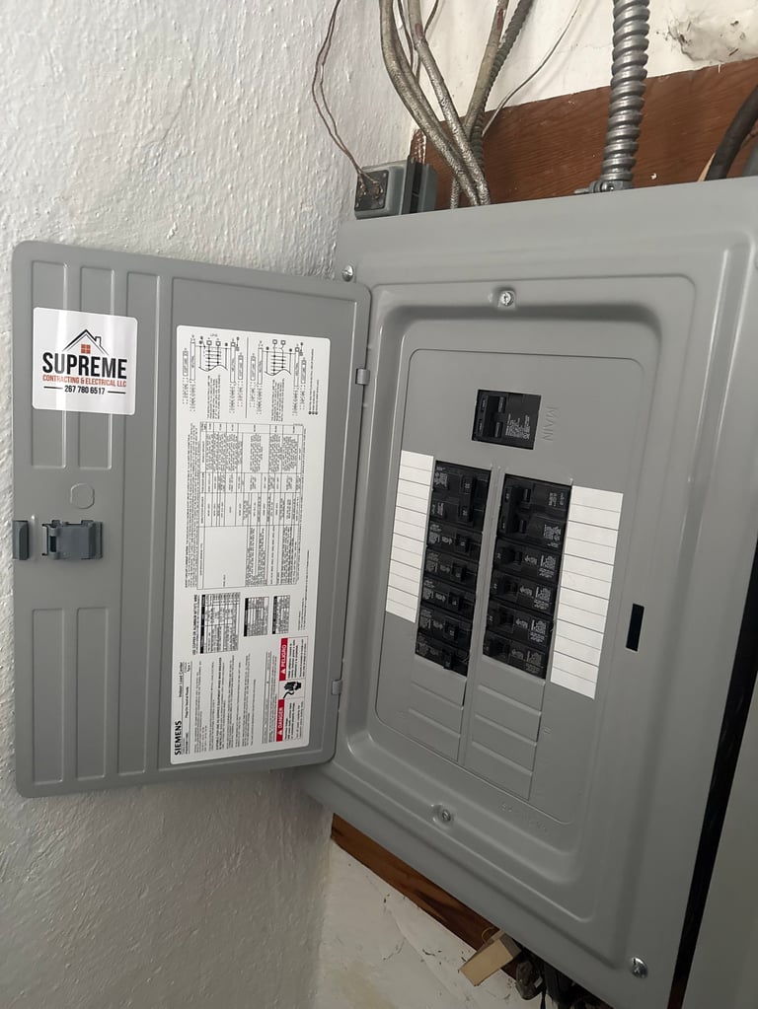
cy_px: 504
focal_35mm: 24
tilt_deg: -10.1
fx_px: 700
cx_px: 379
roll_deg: -6.8
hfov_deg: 56.8
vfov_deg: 71.6
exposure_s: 1/42
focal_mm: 6.76
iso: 800
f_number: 1.78
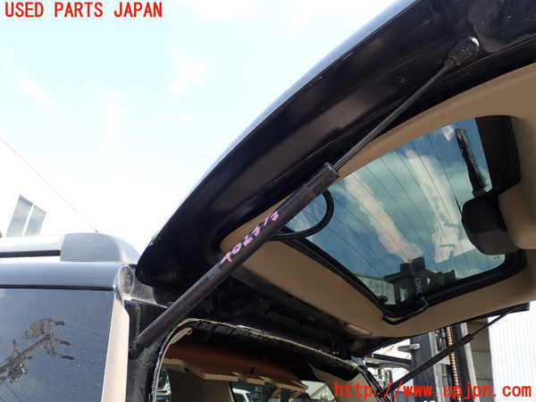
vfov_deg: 46.8
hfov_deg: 60.0
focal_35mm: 30
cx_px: 268
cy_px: 201
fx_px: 465
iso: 100
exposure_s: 1/250
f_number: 3.2
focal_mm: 5.4
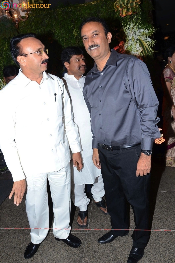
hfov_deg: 47.7
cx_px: 88
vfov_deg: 67.5
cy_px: 132
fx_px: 198
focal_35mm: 27
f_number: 8
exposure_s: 1/125
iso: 500
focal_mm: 18
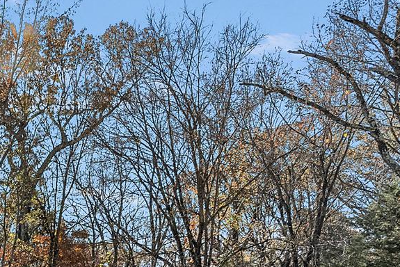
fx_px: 634
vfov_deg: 22.1
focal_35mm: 57
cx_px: -147
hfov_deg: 27.7
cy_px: 316
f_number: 8
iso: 800
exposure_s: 1/320
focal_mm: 16
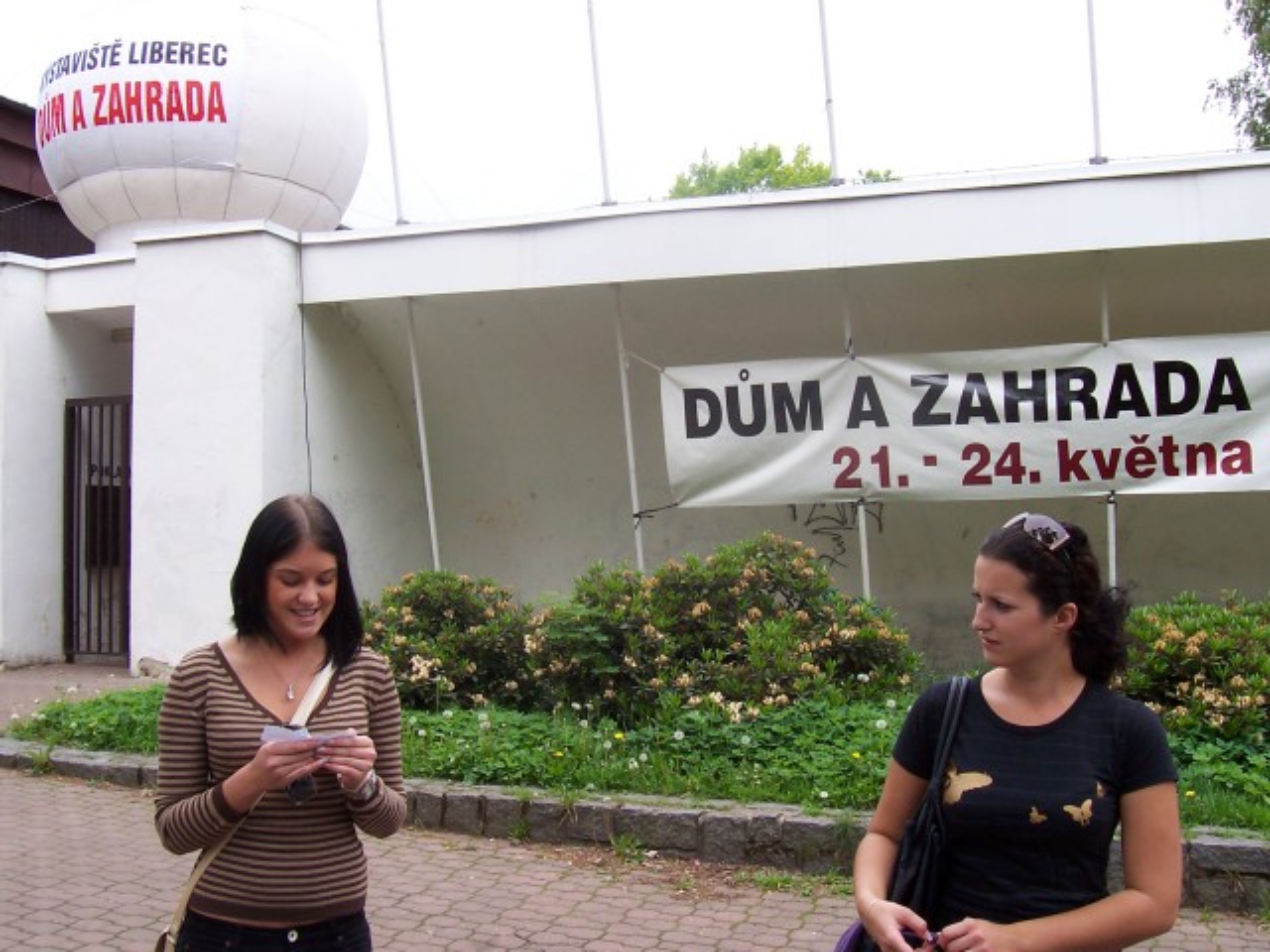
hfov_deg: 50.1
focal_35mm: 37
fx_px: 1357
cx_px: 635
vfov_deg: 38.7
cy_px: 476
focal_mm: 5.6
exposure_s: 1/180
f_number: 5.6
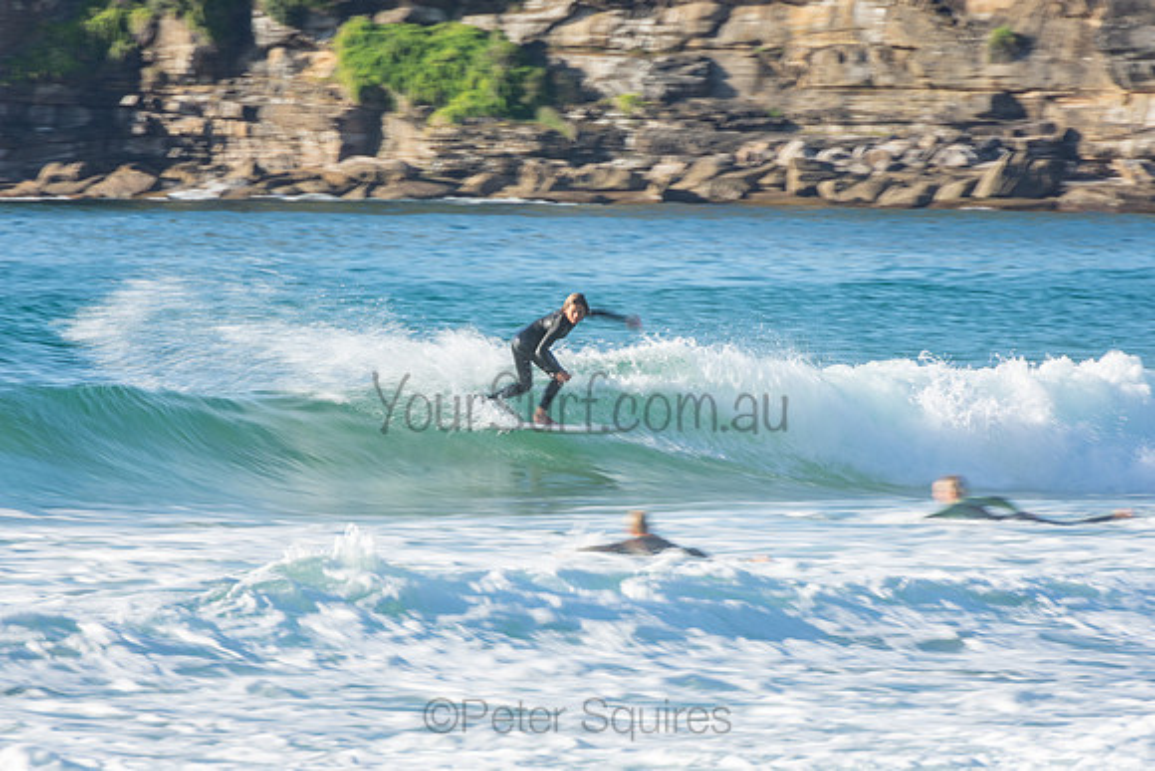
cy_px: 386
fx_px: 19254
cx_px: 578
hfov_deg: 3.4
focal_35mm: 600
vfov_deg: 2.3
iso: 100
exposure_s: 1/30
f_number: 20
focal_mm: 400
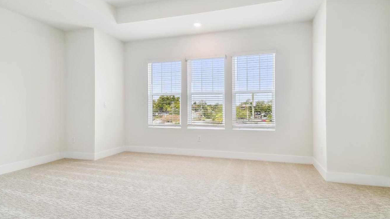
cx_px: 200
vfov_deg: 58.3
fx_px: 196
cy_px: 106
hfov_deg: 89.5
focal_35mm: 19
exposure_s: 1/20
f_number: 7.1
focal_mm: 10
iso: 100
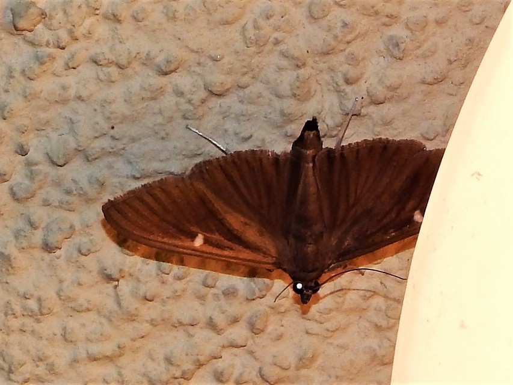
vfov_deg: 11.3
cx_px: 256
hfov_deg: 15.1
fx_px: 1942
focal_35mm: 131
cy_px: 192
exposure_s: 1/100
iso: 125
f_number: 4.8
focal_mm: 23.4
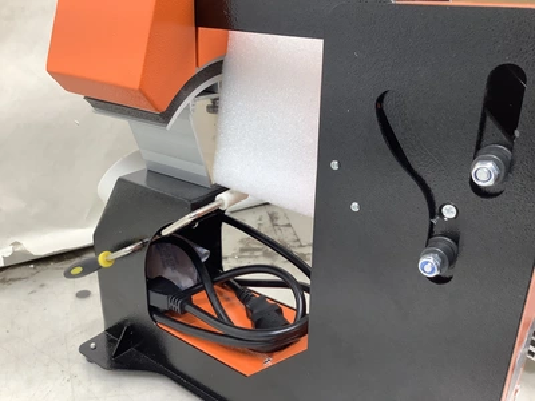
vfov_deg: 45.4
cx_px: 268
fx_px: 479
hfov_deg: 58.4
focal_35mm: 31
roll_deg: -0.1
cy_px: 200
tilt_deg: -23.8
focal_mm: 3.3
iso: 64
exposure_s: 1/50
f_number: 2.4
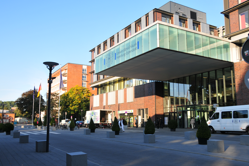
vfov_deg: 38.9
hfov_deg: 55.8
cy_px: 84
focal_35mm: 34
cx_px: 122
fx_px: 235
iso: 200
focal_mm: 22
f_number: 7.1
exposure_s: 1/200
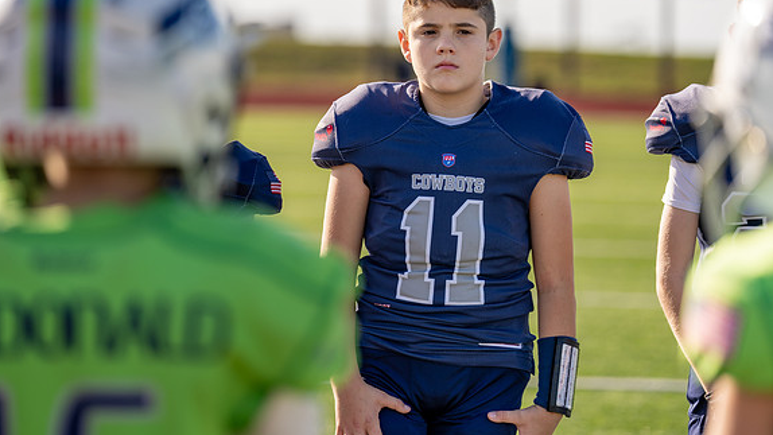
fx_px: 3321
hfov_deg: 13.3
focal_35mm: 162
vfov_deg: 7.5
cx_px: 384
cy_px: 162
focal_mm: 143
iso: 100
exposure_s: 1/1000
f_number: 2.8
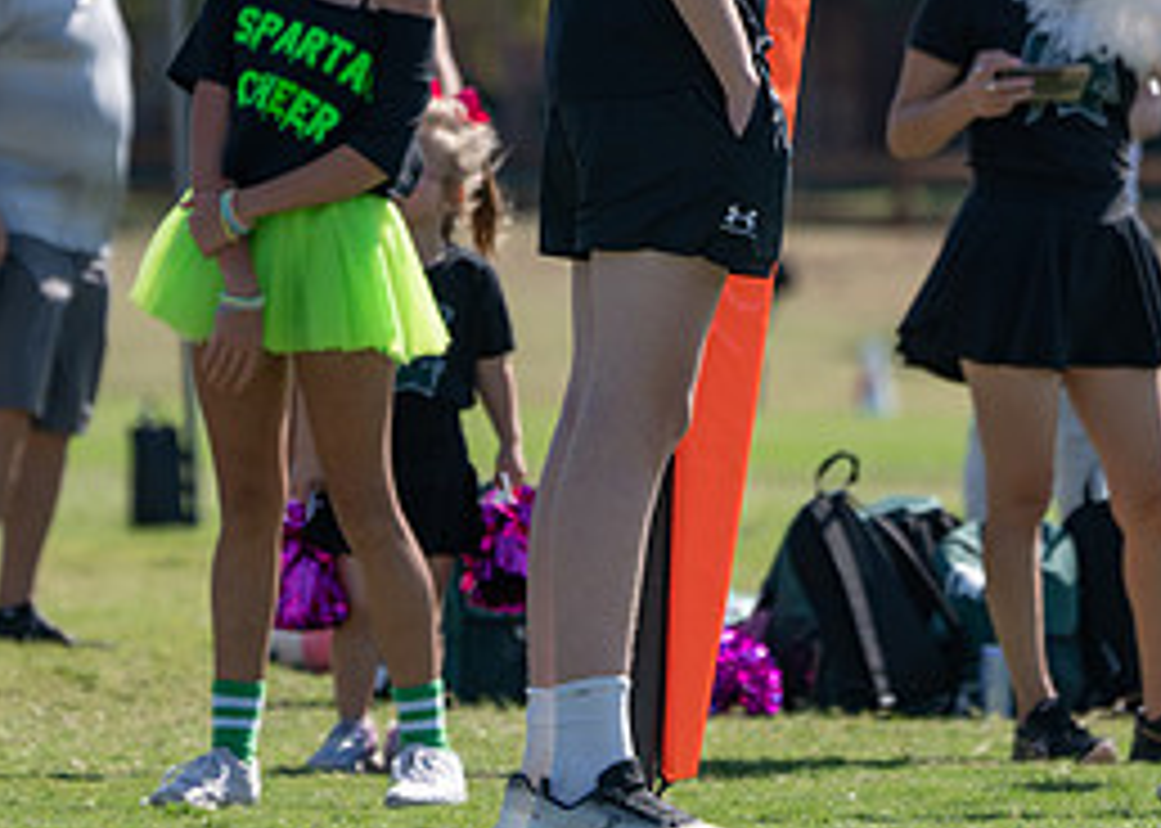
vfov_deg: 2.3
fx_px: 21026
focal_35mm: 638
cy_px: 162
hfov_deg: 3.2
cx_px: 684
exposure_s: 1/1600
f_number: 5.6
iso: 320
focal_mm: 271
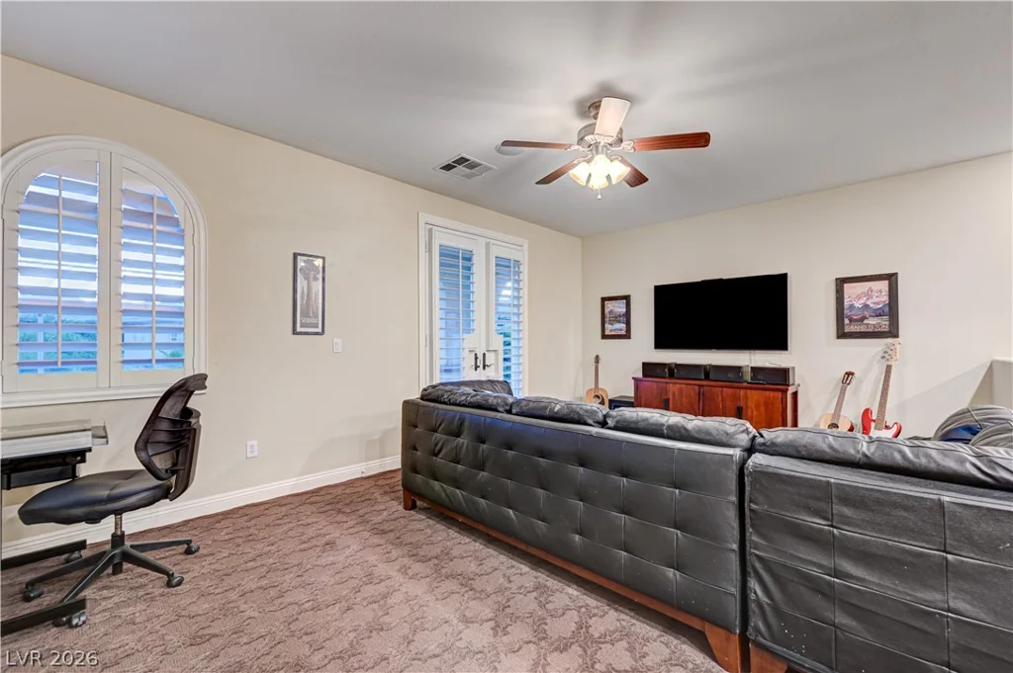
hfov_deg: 104.3
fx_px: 394
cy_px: 336
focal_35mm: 14
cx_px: 506
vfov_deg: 81.1
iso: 800
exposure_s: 1/6
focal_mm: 14
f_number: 9
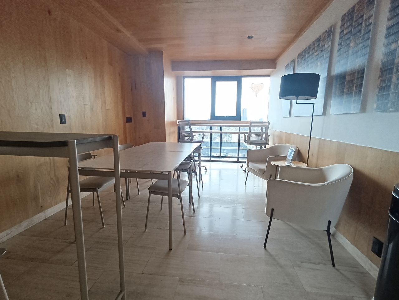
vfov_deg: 78.1
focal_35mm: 16
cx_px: 200
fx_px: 184
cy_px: 150
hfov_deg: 94.5
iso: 200
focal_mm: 1.65
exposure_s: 1/120
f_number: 2.2
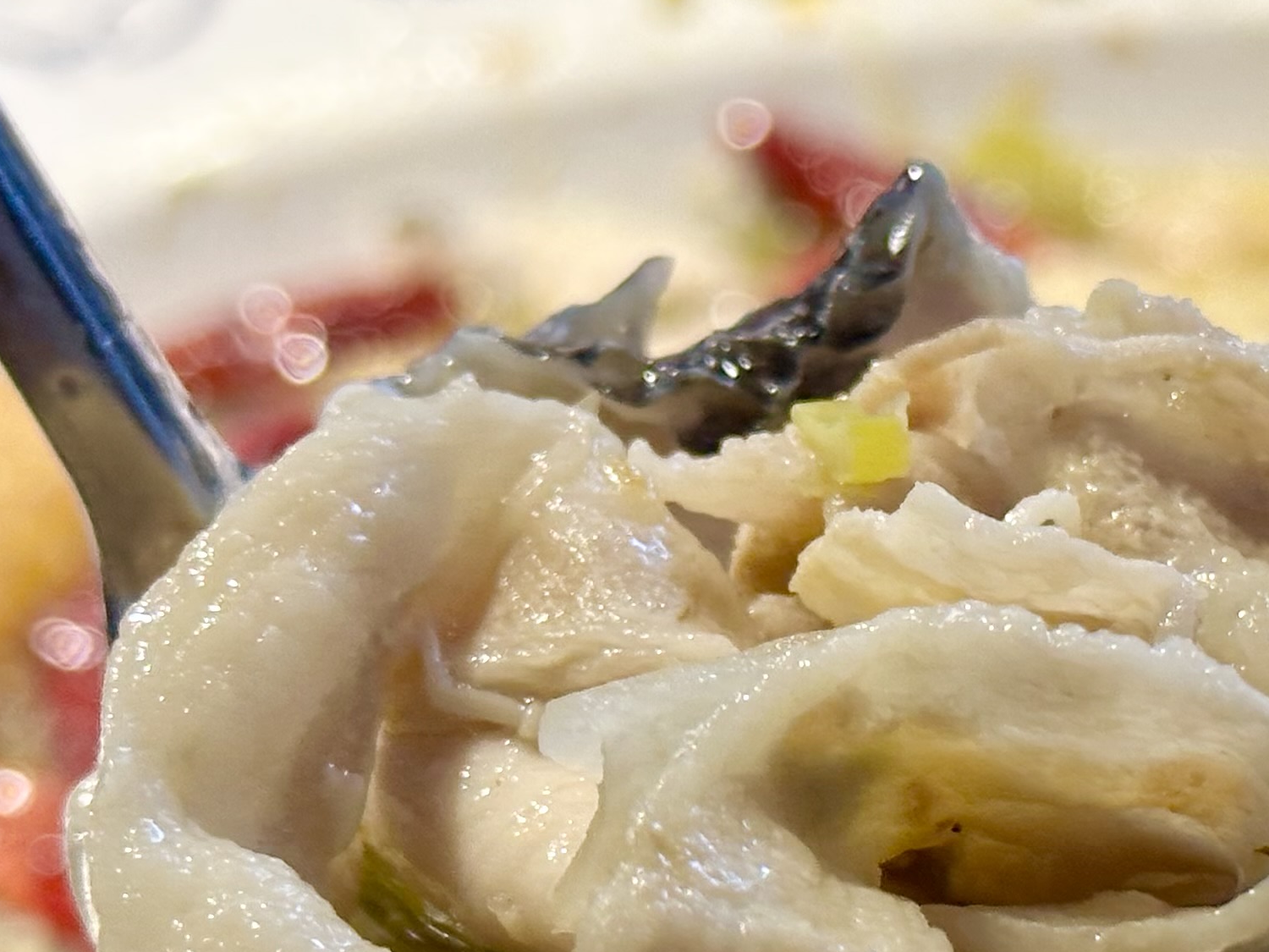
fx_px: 4729
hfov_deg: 15.0
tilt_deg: -29.6
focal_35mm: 129
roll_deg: +0.4
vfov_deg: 11.4
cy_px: 826
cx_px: 1243
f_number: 1.78
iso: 160
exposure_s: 1/60
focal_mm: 6.86
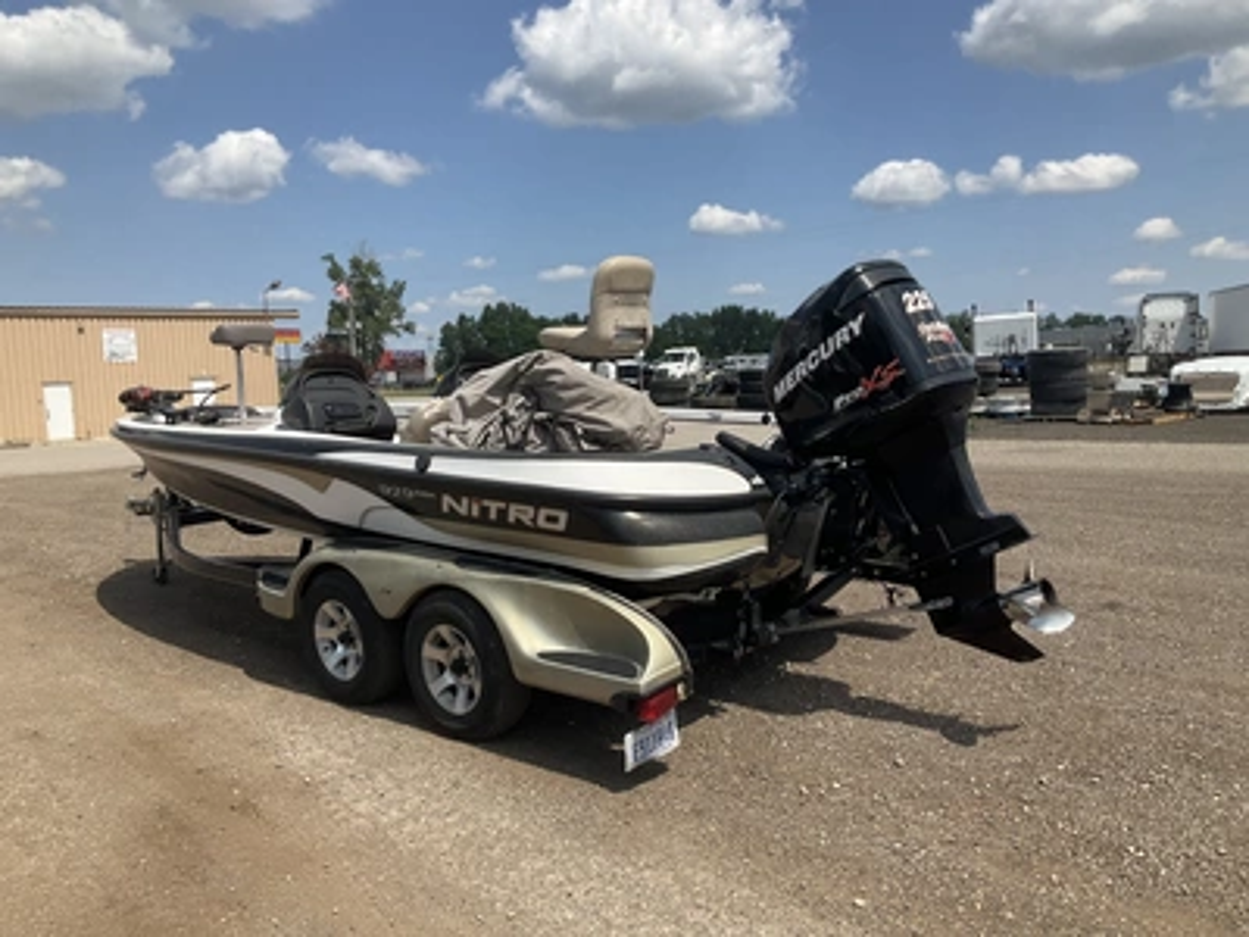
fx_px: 1046
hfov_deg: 61.7
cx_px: 624
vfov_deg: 48.2
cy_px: 468
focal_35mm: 29
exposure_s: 1/2058
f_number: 1.8
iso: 25
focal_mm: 3
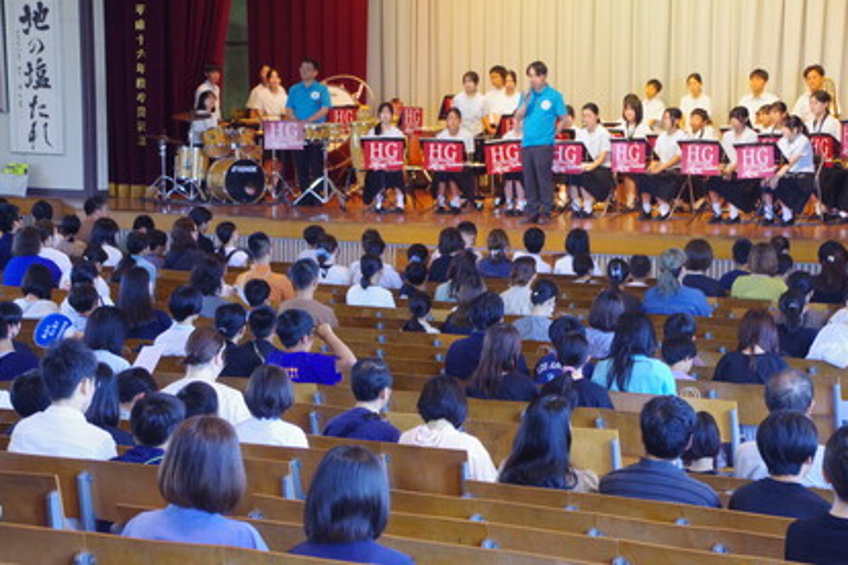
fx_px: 2614
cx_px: 430
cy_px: 266
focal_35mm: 111
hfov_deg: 18.4
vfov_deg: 12.3
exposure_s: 1/100
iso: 6400
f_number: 5.6
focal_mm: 68
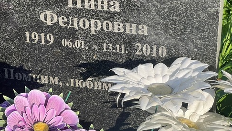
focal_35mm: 138
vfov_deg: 8.8
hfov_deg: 15.5
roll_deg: -0.6
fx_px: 849
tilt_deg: -35.5
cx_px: 63
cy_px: 43
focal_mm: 9
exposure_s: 1/365
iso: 32
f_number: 2.8
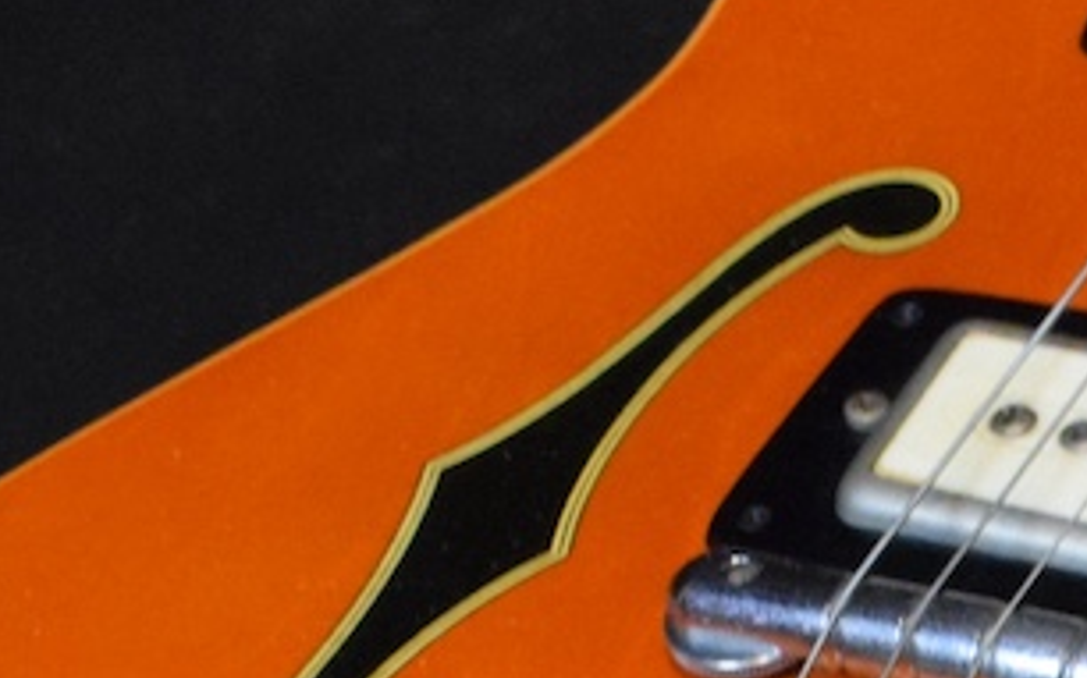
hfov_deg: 8.2
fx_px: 7551
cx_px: 1037
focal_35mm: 255
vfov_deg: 5.1
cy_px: 799
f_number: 4.5
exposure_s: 1/60
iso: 3600
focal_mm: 34
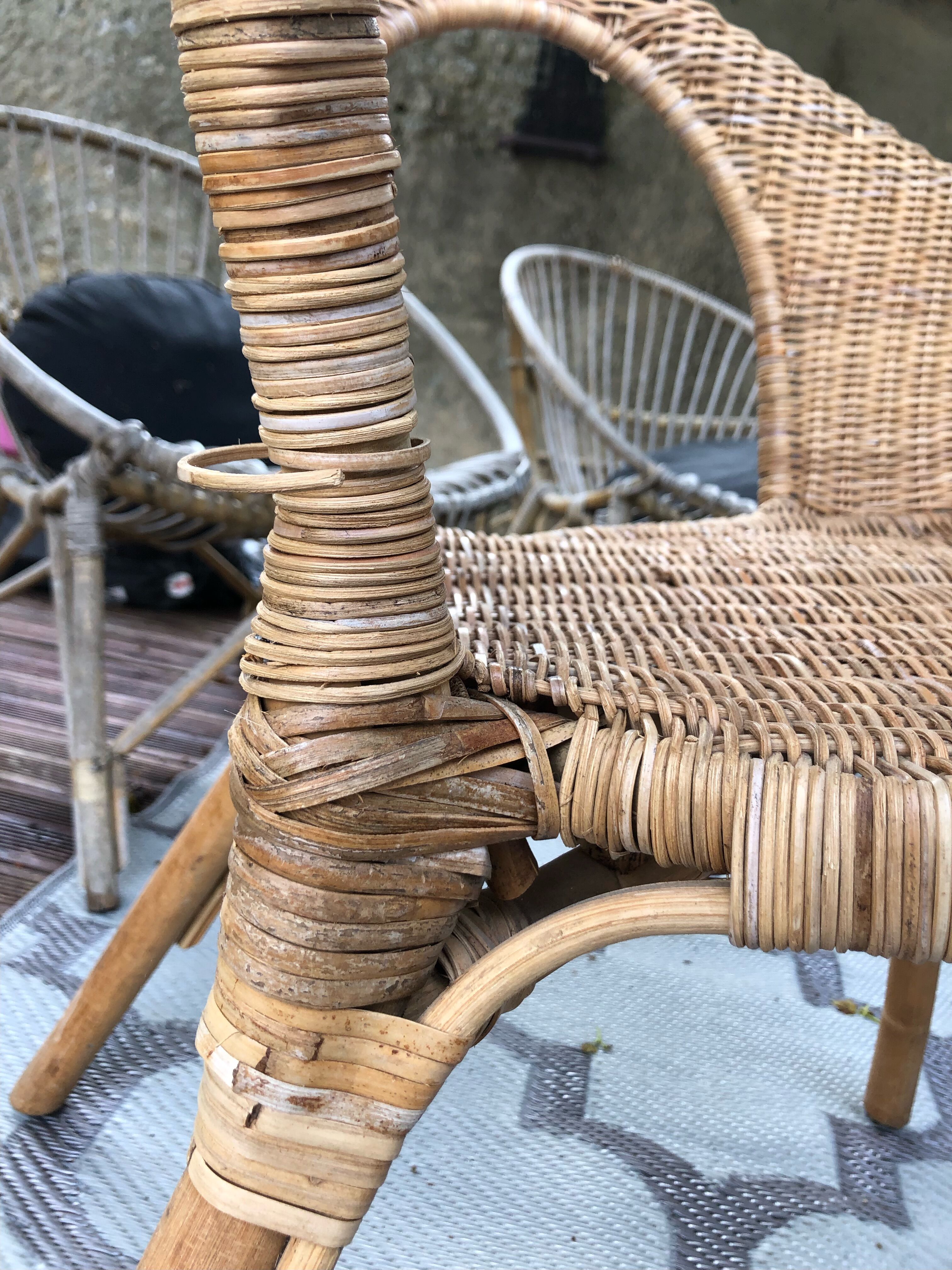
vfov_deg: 63.4
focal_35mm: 28
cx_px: 476
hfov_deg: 49.7
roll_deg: -7.2
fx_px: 1027
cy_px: 635
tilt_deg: -12.9
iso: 50
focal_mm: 3.99
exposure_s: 1/120
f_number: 1.8
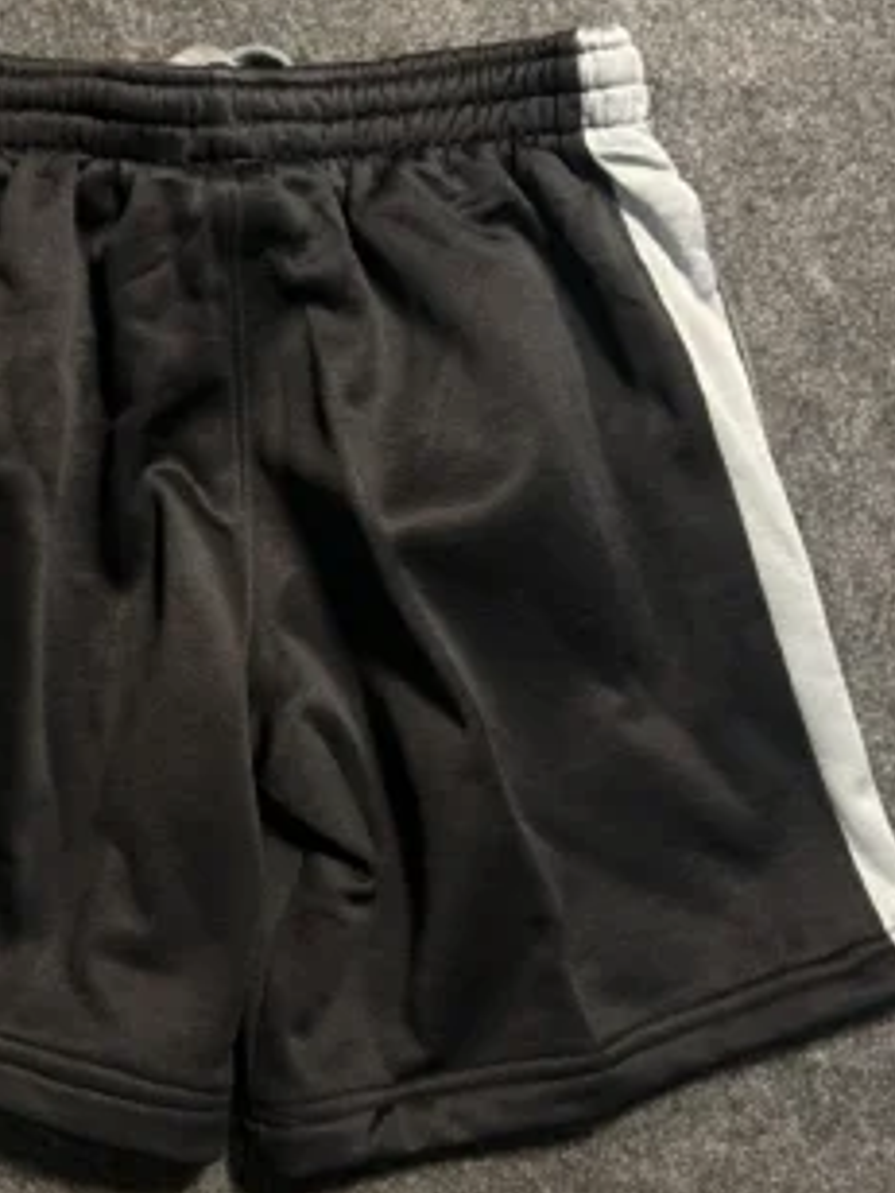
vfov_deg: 42.1
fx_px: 1551
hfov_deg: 31.6
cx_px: 229
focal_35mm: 45
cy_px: 614
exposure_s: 1/50
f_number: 1.5
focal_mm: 5.7
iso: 320
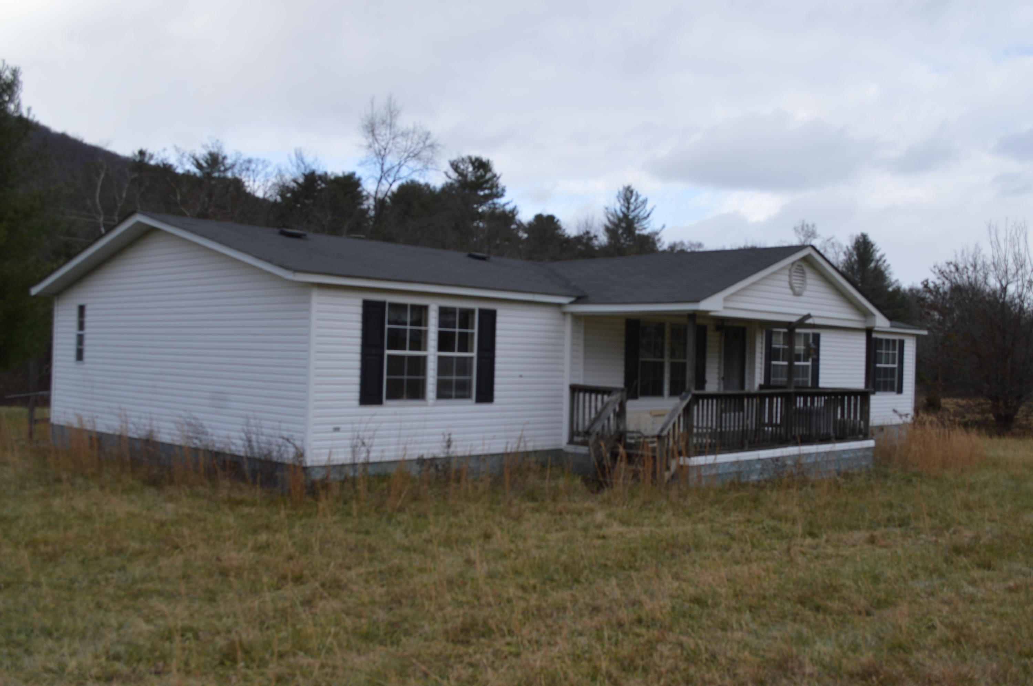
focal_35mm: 33
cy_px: 343
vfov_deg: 39.9
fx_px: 946
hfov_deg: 57.3
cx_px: 516
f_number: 6.3
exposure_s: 1/160
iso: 100
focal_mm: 22
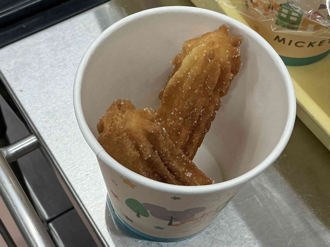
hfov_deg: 60.0
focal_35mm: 30
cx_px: 167
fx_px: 286
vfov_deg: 46.8
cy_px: 125
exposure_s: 1/120
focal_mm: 3
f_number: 1.8
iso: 64
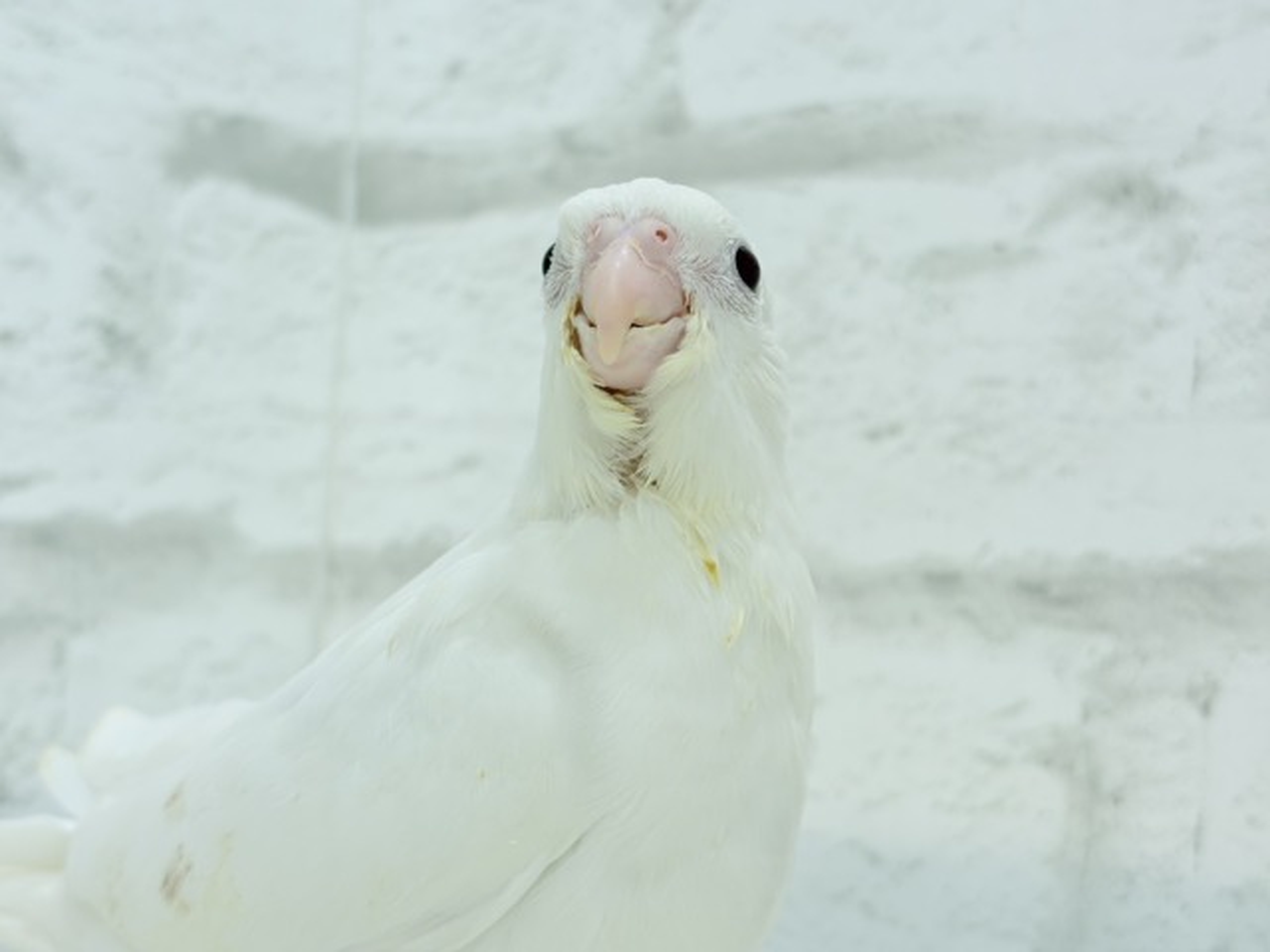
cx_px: 635
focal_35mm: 52
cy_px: 476
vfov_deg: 28.0
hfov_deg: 36.8
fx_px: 1908
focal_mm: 5.96
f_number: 1.6
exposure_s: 1/100
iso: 50
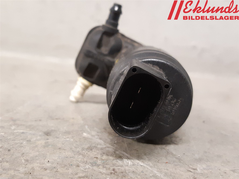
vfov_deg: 53.1
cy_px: 90
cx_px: 120
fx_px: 180
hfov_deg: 67.3
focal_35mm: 26
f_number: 1.7
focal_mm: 3.93
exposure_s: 1/33
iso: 250
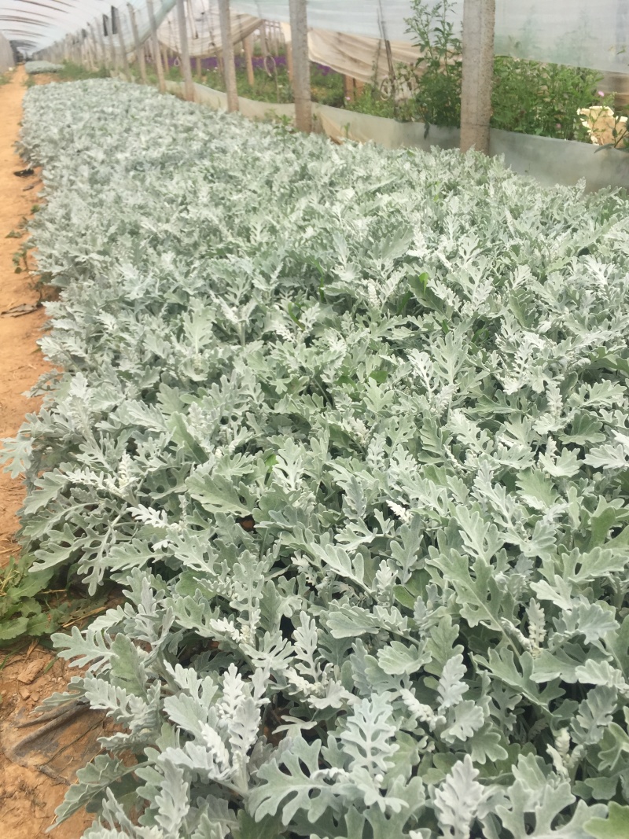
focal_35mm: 29
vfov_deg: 61.7
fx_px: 703
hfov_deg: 48.2
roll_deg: +2.5
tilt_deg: -28.1
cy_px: 420
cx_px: 314
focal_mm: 4.15
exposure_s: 1/2326
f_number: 2.2
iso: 32
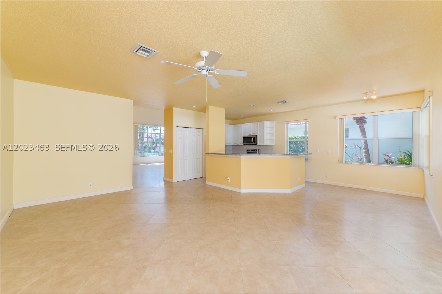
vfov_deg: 81.1
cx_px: 221
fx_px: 172
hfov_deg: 104.3
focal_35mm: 14
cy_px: 147
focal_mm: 14
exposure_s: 1/200
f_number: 9
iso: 320
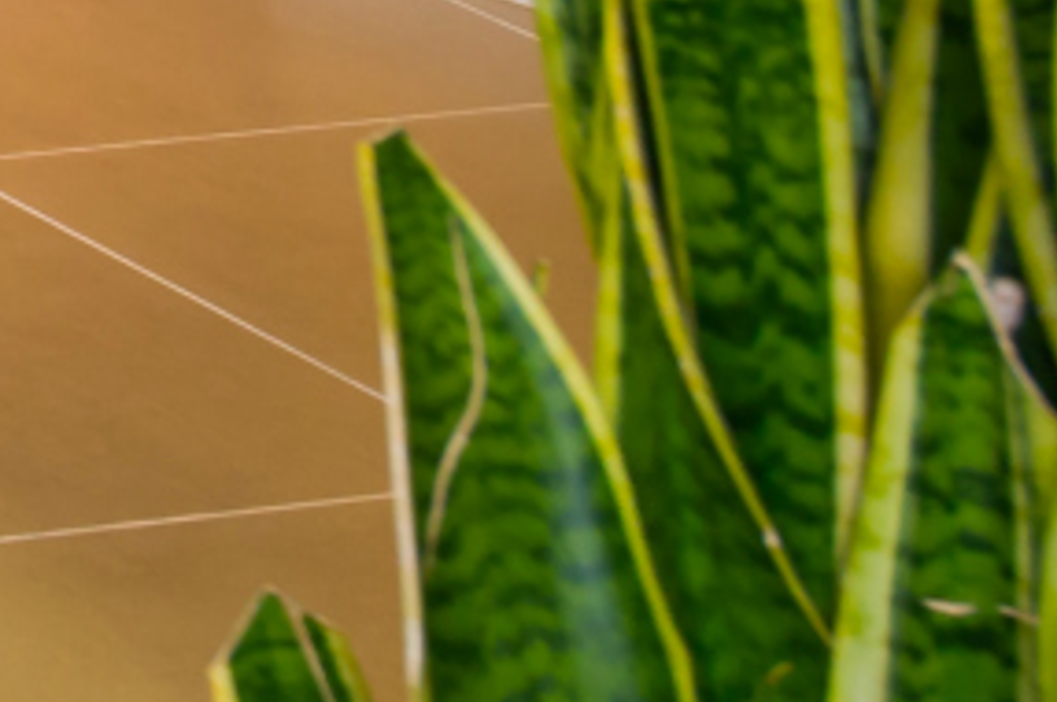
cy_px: -626
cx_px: -2240
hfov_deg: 8.2
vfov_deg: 6.4
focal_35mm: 210
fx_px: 6159
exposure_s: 1/8
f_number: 10
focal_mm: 30
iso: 640
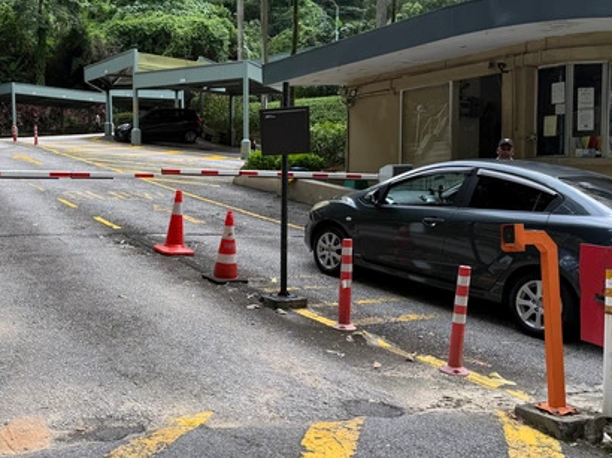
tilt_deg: -1.2
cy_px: 214
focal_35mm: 41
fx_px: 724
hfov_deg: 44.7
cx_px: 175
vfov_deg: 35.1
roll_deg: +0.2
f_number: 1.78
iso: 80
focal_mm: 6.76
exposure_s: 1/397
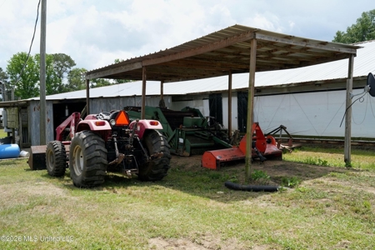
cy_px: 125
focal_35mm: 36
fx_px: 375
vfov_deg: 36.9
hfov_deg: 53.1
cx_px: 188
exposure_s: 1/640
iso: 320
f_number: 7.1
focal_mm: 36
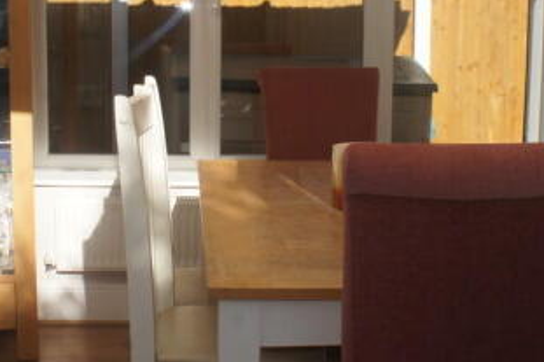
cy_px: 142
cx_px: 224
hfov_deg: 35.0
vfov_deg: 23.7
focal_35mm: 57
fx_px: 861
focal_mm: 18
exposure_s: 1/125
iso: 200
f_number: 13
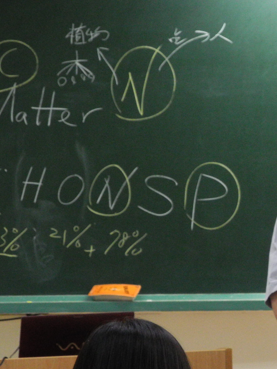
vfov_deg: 6.9
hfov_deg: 5.1
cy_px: 240
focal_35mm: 289
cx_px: 380
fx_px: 3083
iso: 559
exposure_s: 1/34.4
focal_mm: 28.9
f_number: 5
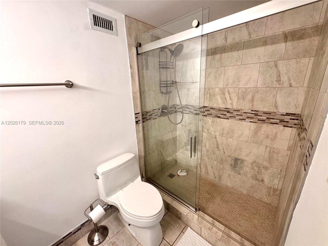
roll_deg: +1.7
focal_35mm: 14
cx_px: 164
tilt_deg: -16.4
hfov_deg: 102.1
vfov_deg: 85.7
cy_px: 123
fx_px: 133
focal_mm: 2.22
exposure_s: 1/120
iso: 200
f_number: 2.2
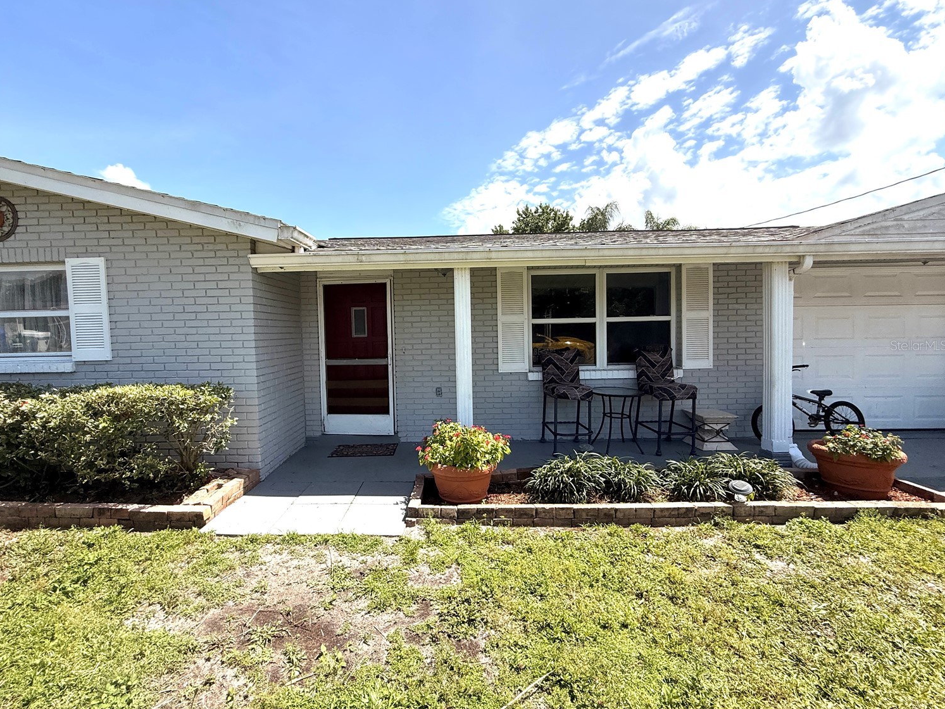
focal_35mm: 15
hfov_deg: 98.0
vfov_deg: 81.7
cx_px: 444
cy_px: 345
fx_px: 410
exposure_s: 1/1613
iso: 64
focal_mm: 2.22
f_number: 2.2
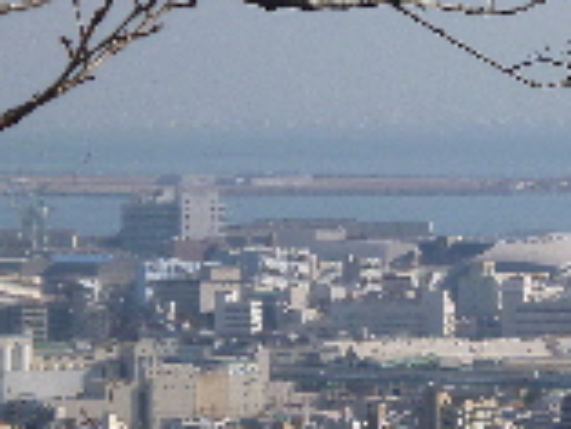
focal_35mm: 389
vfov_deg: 3.8
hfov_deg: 5.1
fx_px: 6422
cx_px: 553
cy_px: 56
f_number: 5.9
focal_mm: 21.5
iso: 100
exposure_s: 1/400
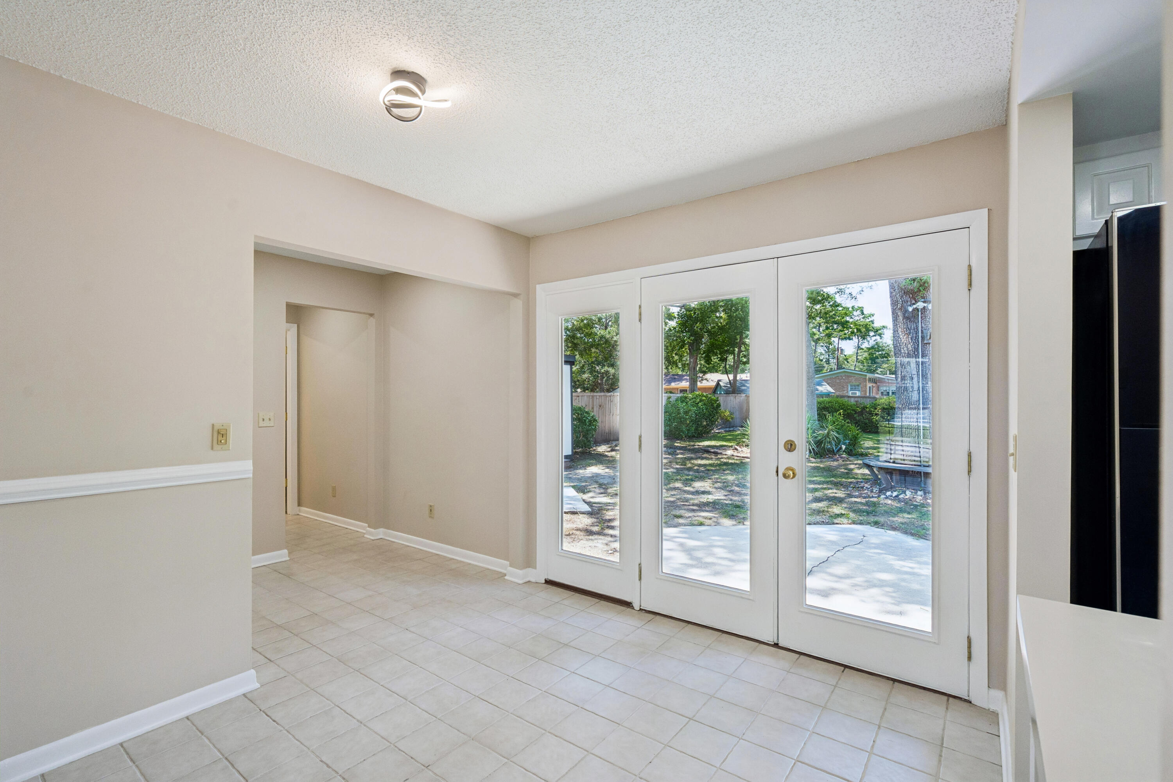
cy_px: 391
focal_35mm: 16
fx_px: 521
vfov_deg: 73.7
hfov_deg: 96.7
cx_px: 586
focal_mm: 16
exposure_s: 1/100
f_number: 8
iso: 400
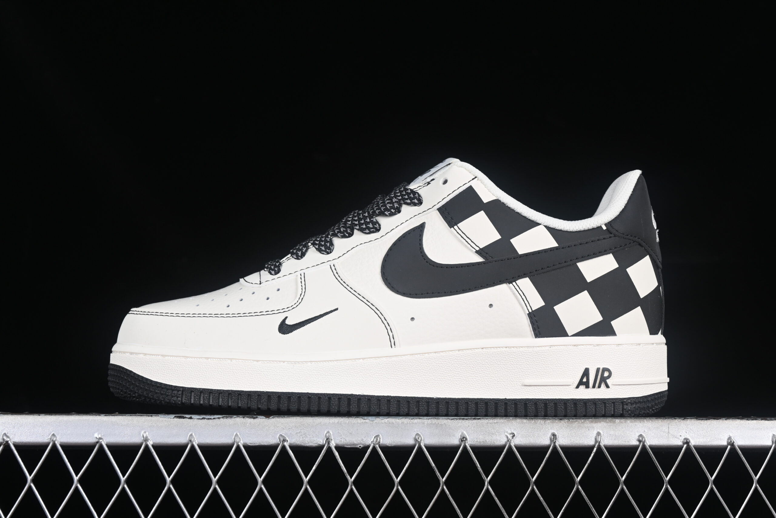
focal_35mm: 75
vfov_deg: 18.2
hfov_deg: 27.0
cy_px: 259
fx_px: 1617
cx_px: 388
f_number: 8
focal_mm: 50
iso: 160
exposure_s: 1/80
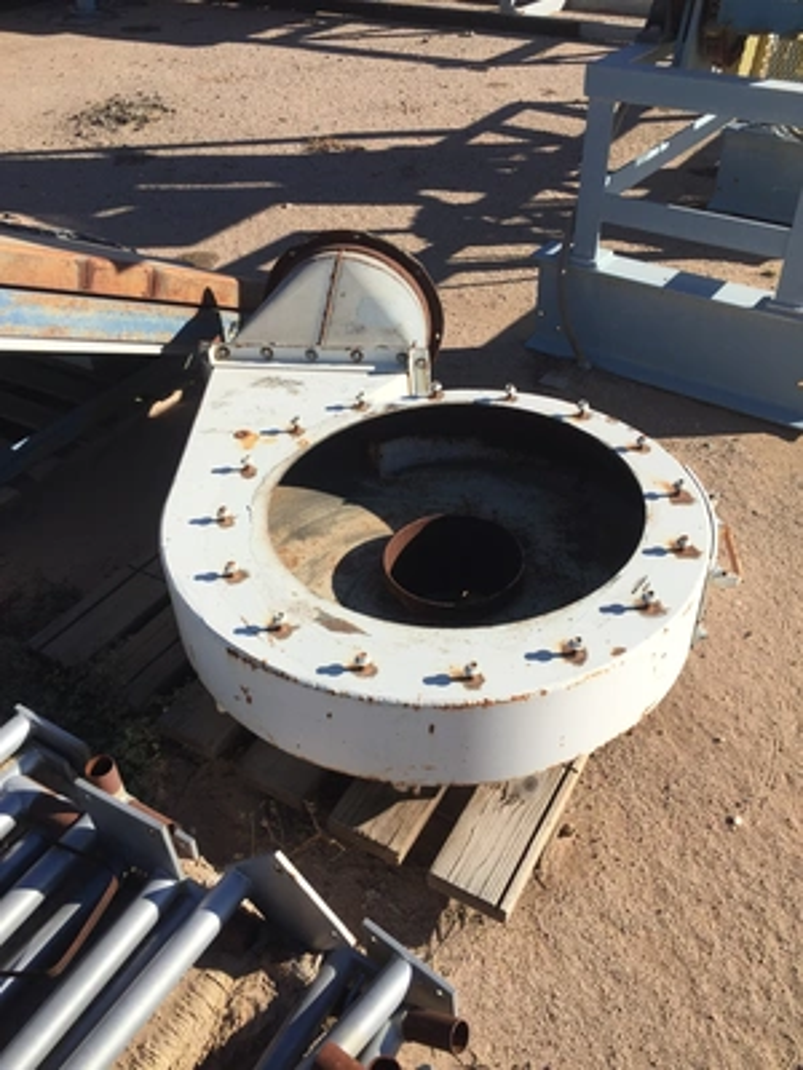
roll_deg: +0.8
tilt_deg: -38.6
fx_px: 897
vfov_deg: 61.7
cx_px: 402
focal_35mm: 29
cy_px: 535
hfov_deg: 48.2
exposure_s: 1/2198
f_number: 2.2
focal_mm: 4.15
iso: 32
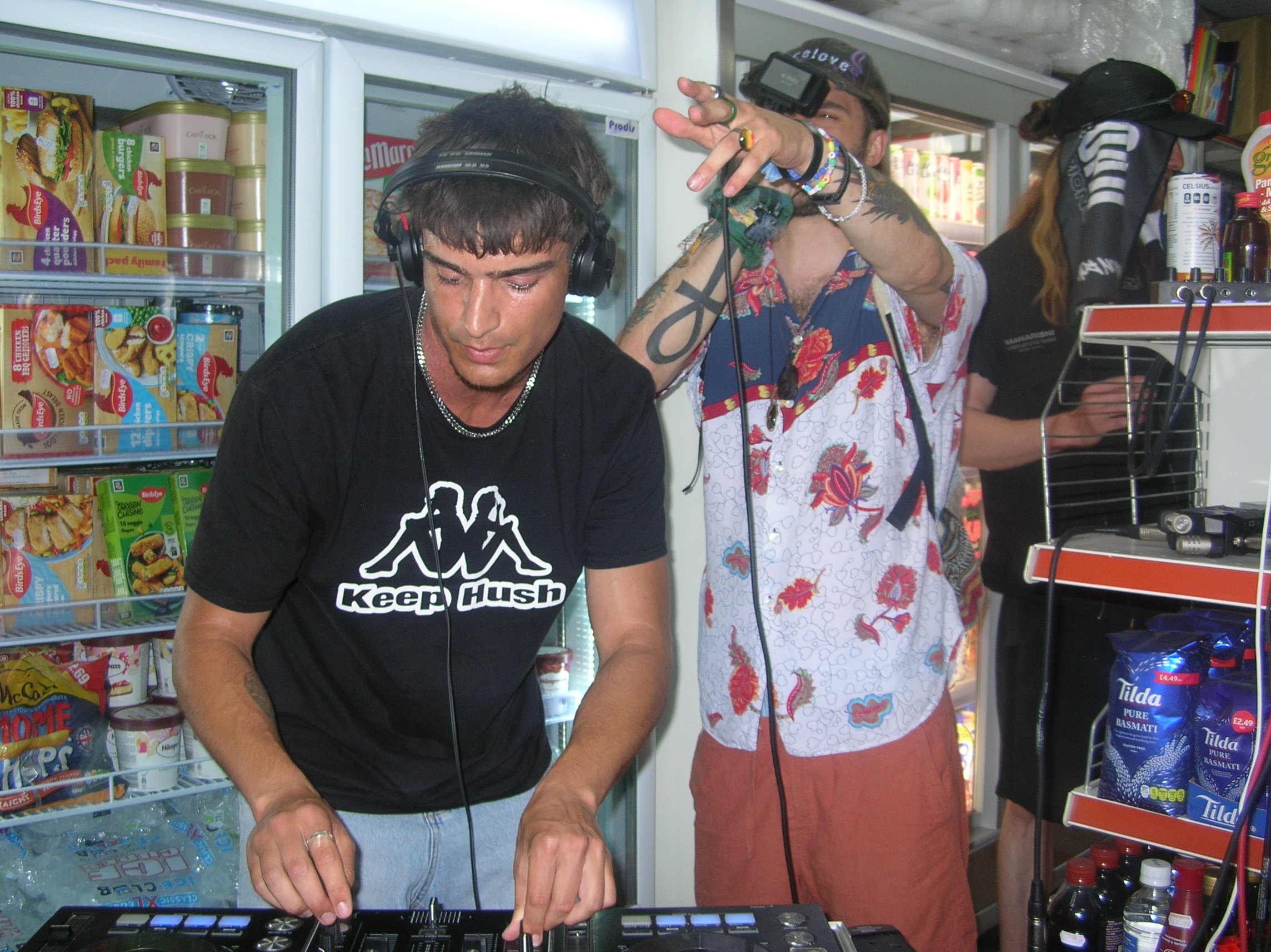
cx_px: 636
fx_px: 1321
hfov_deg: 51.4
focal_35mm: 36
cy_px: 476
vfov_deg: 39.6
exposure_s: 1/60.1
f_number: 2.7
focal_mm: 6
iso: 50
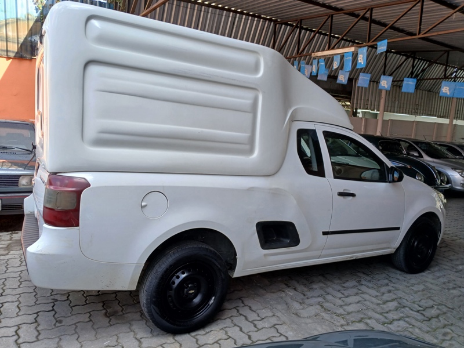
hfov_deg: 67.3
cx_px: 232
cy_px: 174
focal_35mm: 26
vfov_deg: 53.1
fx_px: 349
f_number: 1.8
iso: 25
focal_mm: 3.98
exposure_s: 1/120
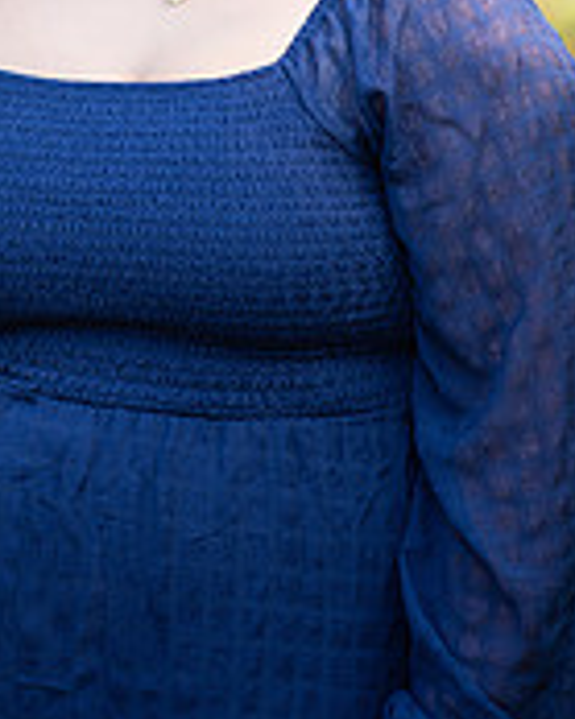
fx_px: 4386
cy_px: -132
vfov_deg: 9.3
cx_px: 116
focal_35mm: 206
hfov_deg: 7.5
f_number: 1.8
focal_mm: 85
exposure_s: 1/640
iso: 250
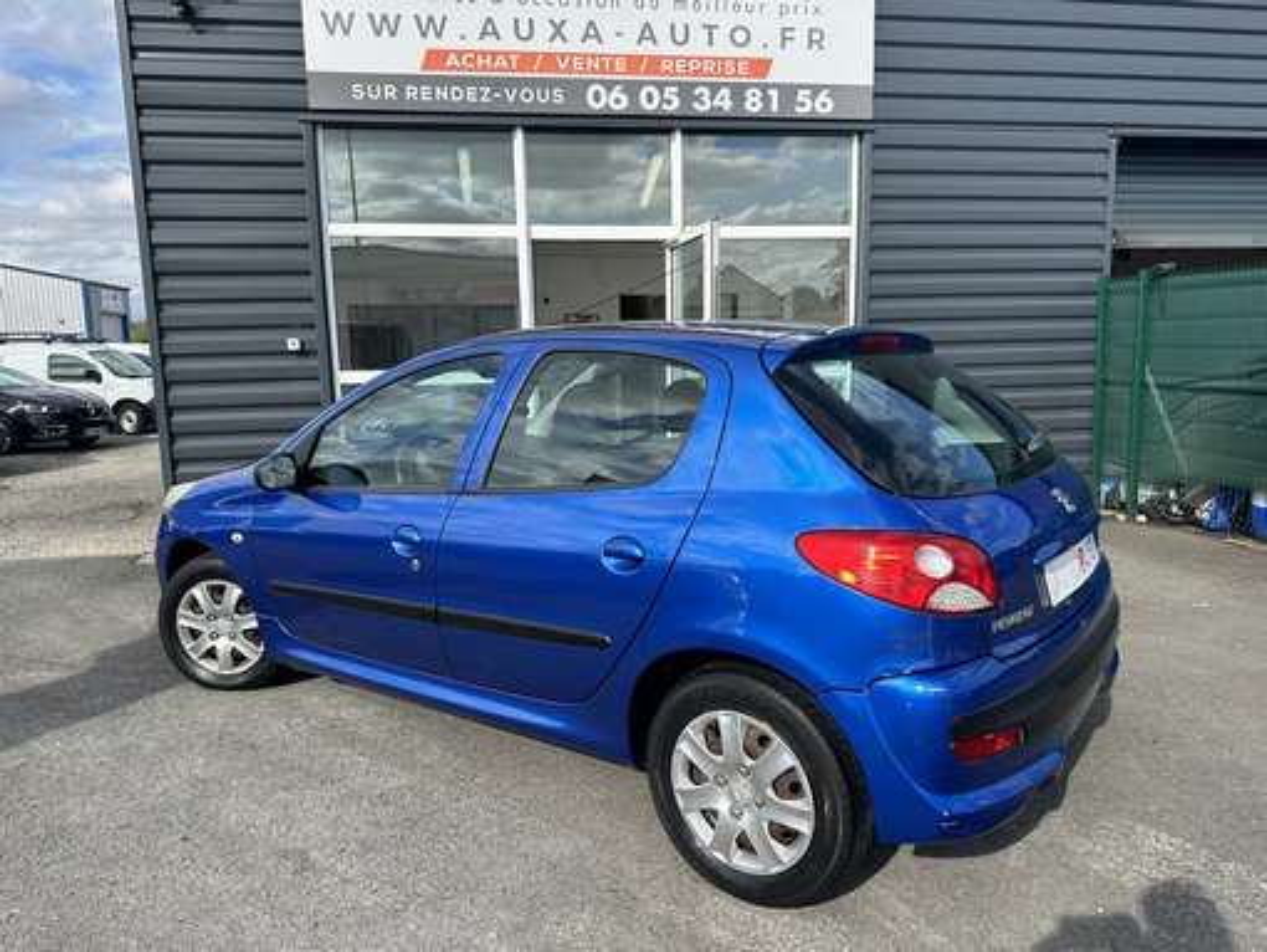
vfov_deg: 56.9
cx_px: 634
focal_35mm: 24
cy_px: 476
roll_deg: +1.0
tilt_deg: -8.7
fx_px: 879
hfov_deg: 71.6
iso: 80
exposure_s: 1/2028
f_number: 1.78
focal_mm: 6.86
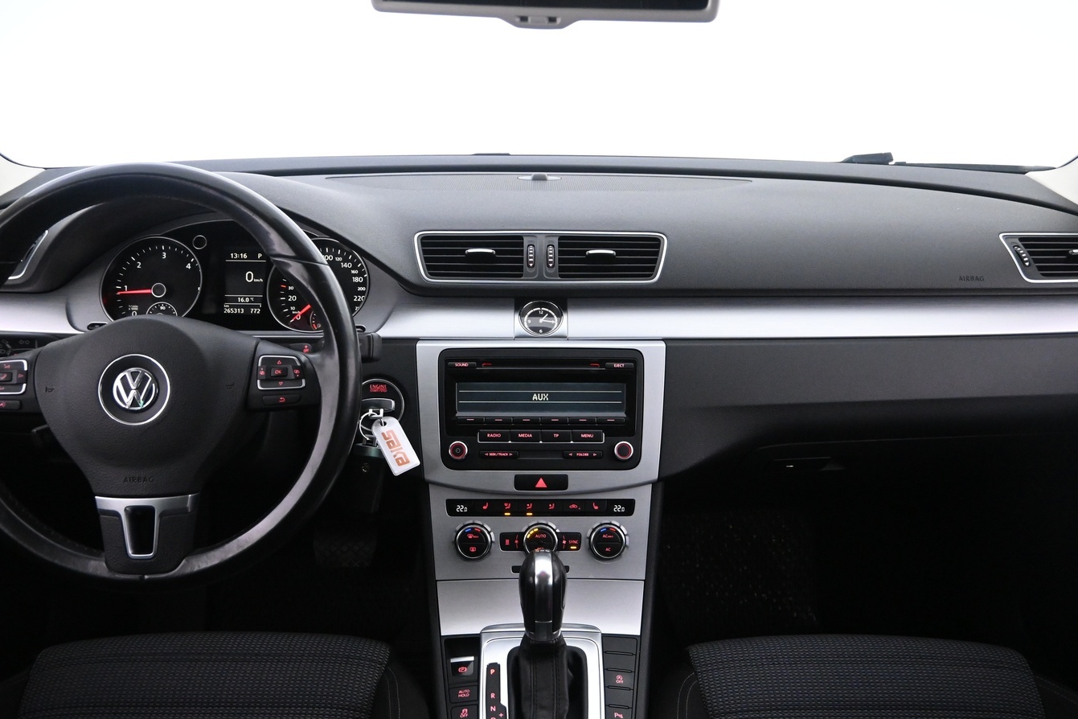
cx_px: 541
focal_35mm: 29
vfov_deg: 44.7
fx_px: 868
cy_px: 432
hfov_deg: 63.7
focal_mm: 16
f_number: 3.5
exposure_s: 1/40
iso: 3200
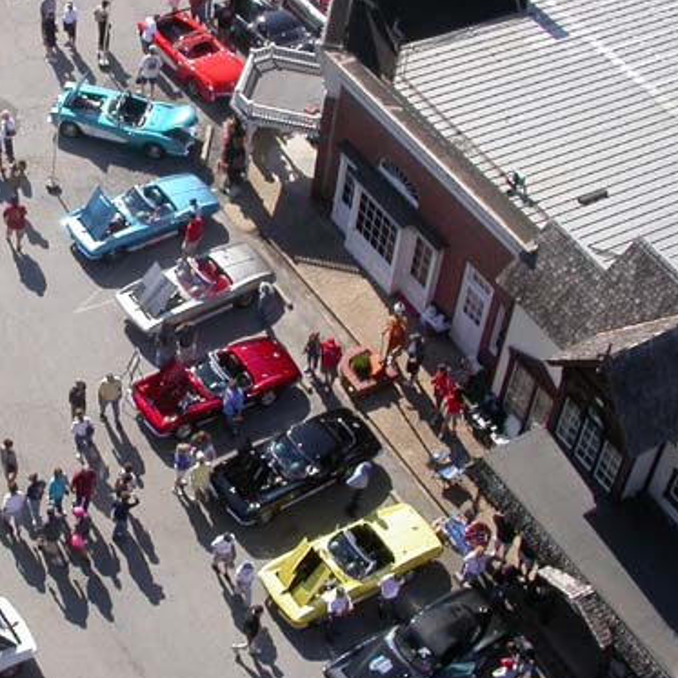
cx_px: 73
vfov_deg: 24.0
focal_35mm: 72
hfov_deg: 23.4
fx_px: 1595
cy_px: 276
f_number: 6.7
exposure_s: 1/300
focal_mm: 7.85
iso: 100
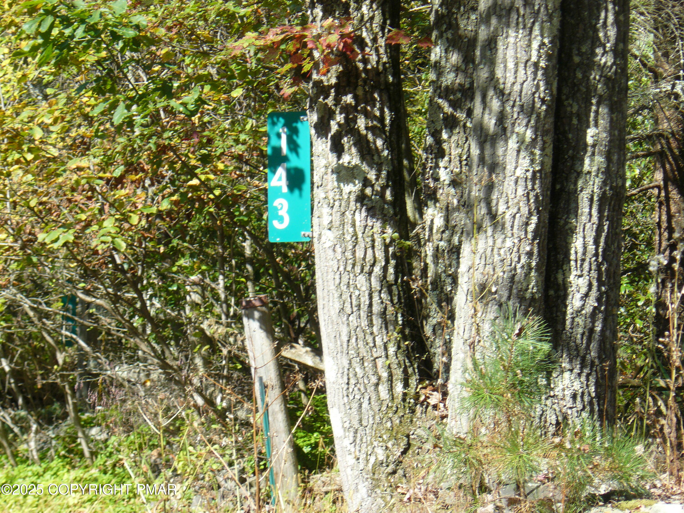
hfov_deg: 9.2
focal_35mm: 216
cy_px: 256
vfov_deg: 6.9
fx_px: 4268
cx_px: 342
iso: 100
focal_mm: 35.9
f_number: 4.5
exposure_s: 1/200
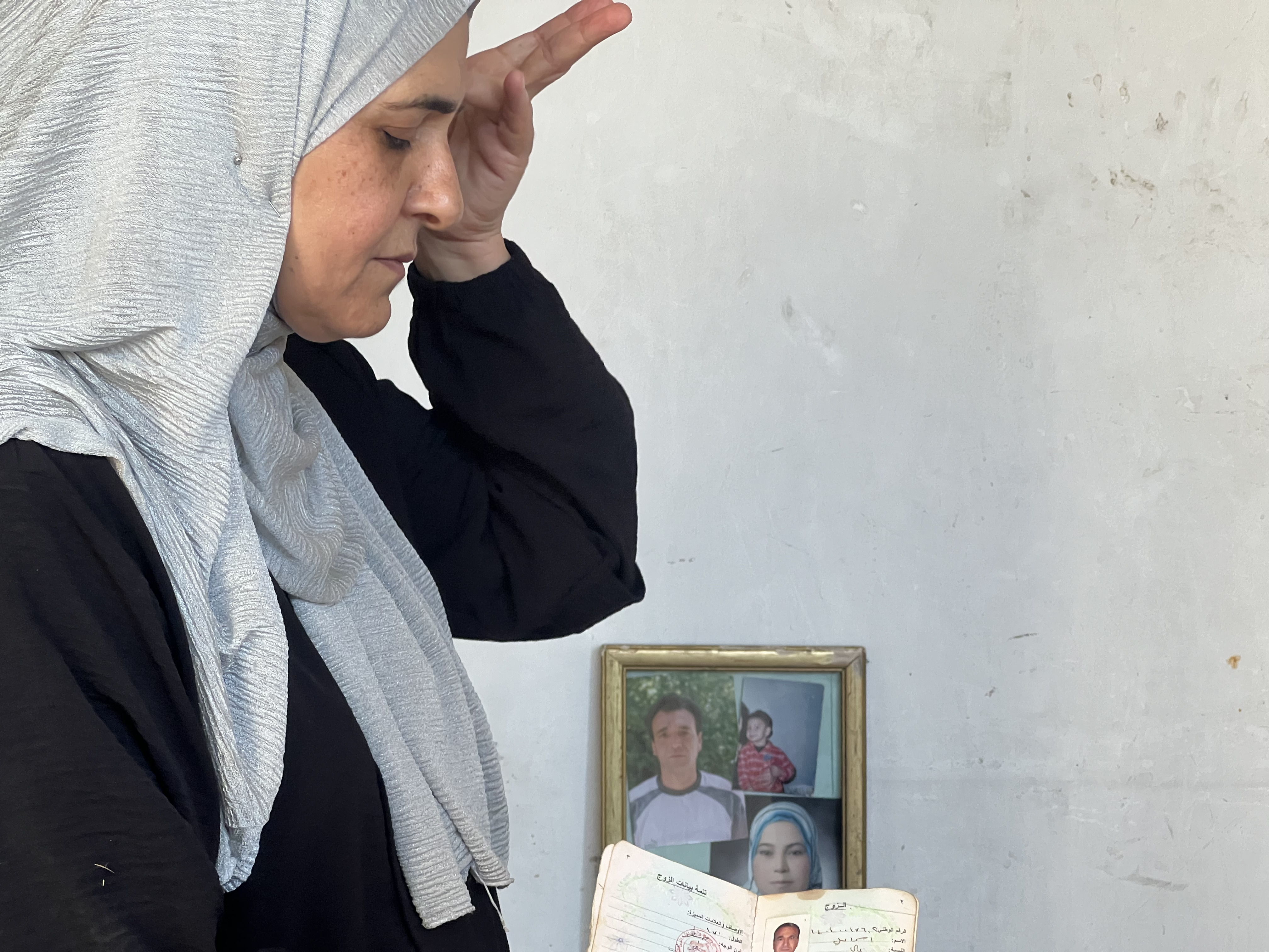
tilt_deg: -6.4
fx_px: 2823
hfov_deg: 25.3
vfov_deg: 19.1
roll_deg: -0.6
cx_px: 634
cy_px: 476
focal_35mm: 77
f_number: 2.8
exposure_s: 1/99
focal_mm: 9
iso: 200
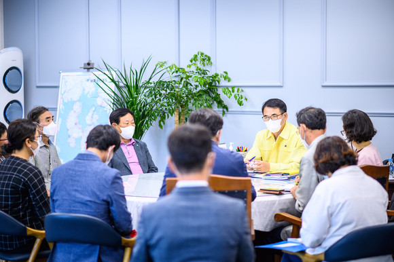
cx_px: 197
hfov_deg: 23.9
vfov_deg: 16.1
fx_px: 930
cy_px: 131
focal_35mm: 85
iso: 400
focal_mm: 85
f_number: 2
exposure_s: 1/160
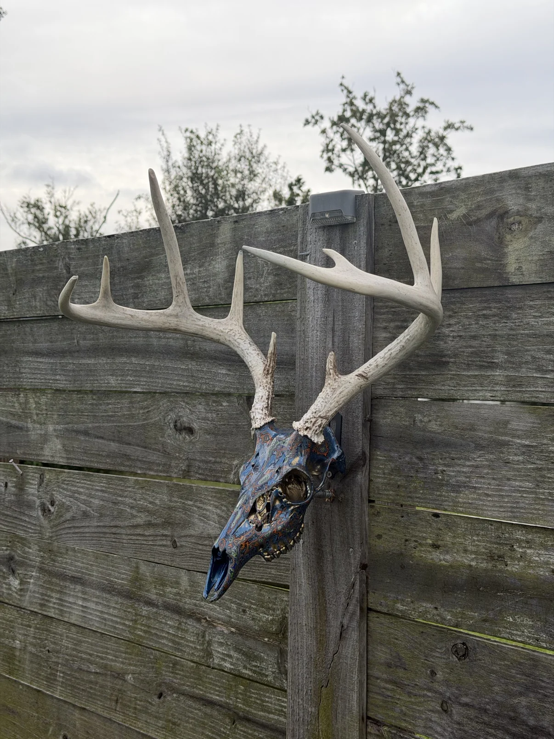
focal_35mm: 48
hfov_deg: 30.3
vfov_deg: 39.7
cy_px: 370
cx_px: 277
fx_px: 1024
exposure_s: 1/4098
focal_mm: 6.76
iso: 64
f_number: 1.78
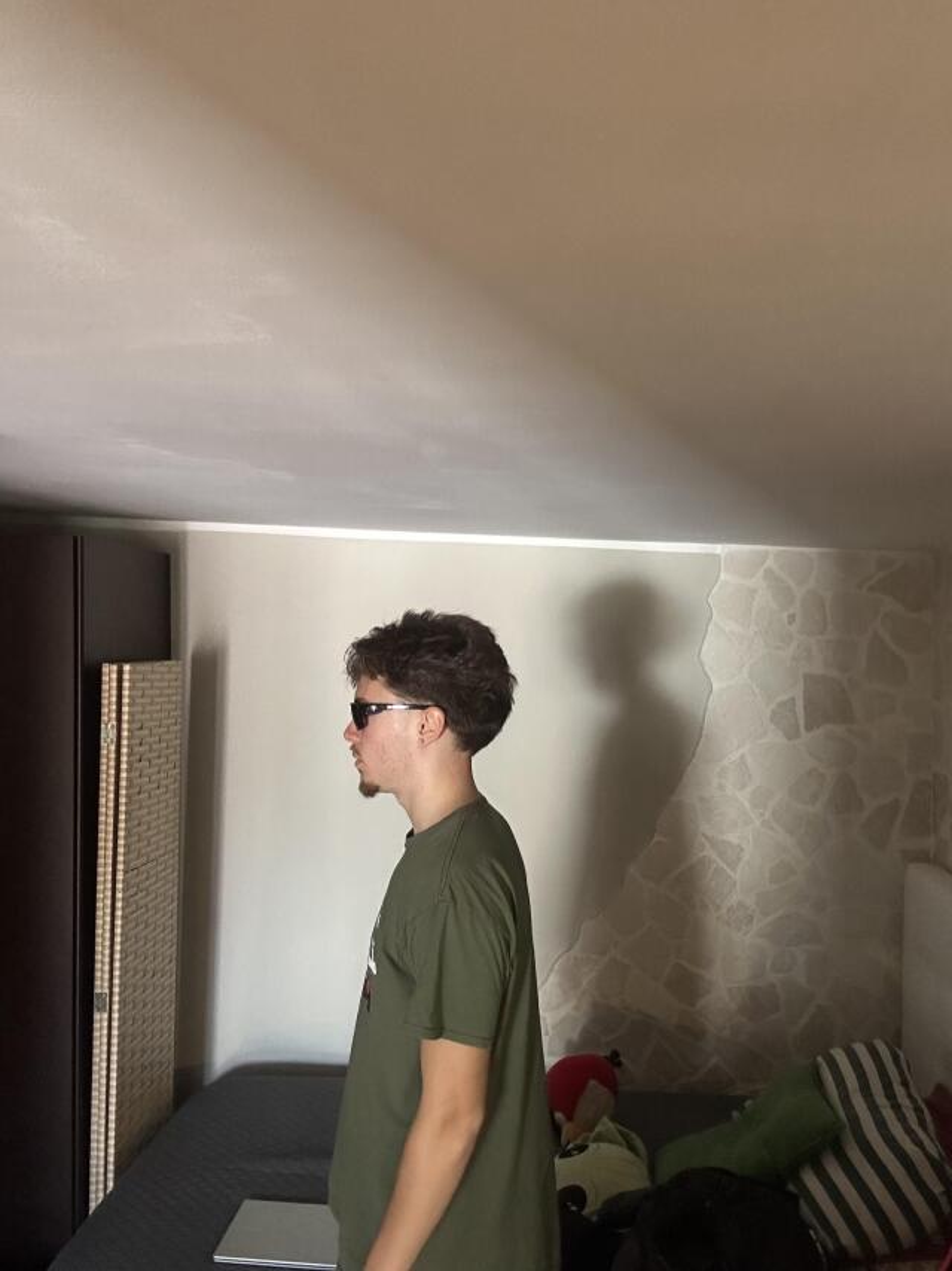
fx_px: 1101
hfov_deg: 46.8
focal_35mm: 30
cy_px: 636
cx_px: 476
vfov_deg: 60.0
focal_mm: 2.69
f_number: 1.9
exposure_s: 1/33
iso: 250
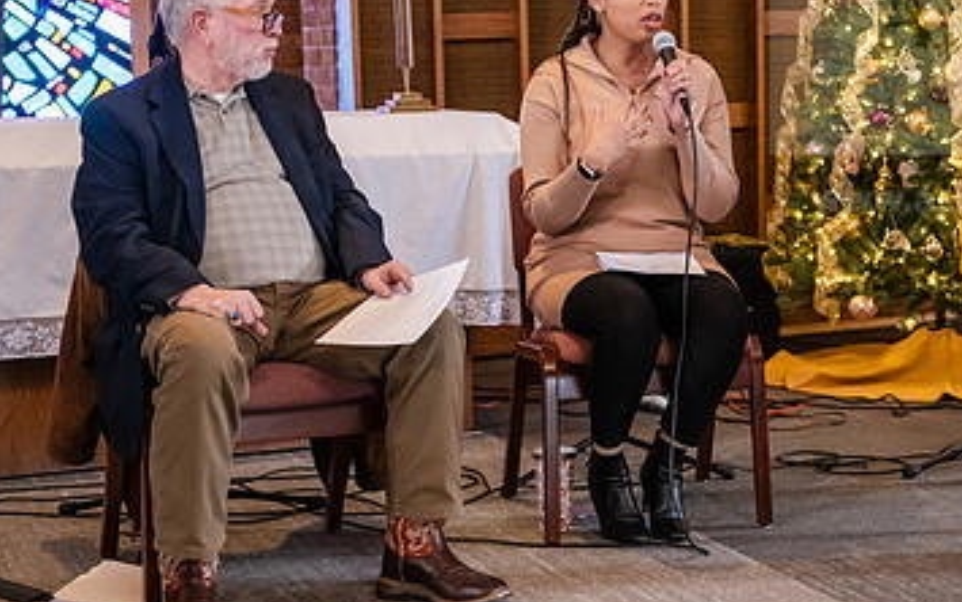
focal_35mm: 80
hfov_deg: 25.6
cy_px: 256
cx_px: 688
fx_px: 2098
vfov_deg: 16.3
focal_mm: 48
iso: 4000
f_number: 3.2
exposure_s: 1/160
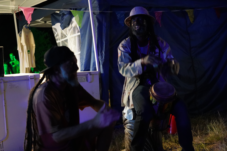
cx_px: 114
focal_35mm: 52
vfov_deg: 26.0
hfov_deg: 38.2
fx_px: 328
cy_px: 76
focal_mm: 52
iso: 12800
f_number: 4
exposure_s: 1/25
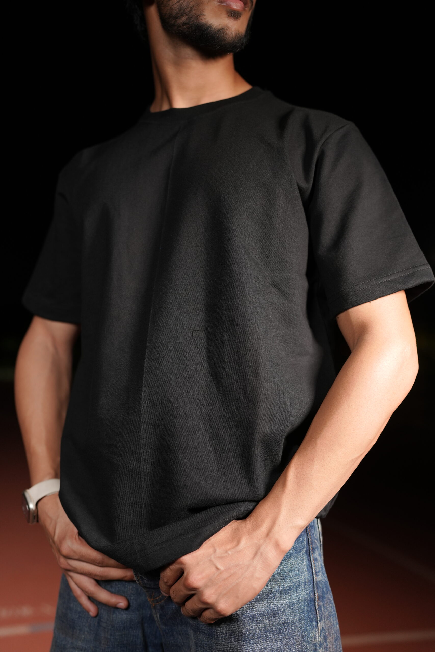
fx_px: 634
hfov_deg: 37.9
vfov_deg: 54.4
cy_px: 326
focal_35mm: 35
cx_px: 218
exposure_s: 1/100
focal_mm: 35
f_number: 2
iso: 500
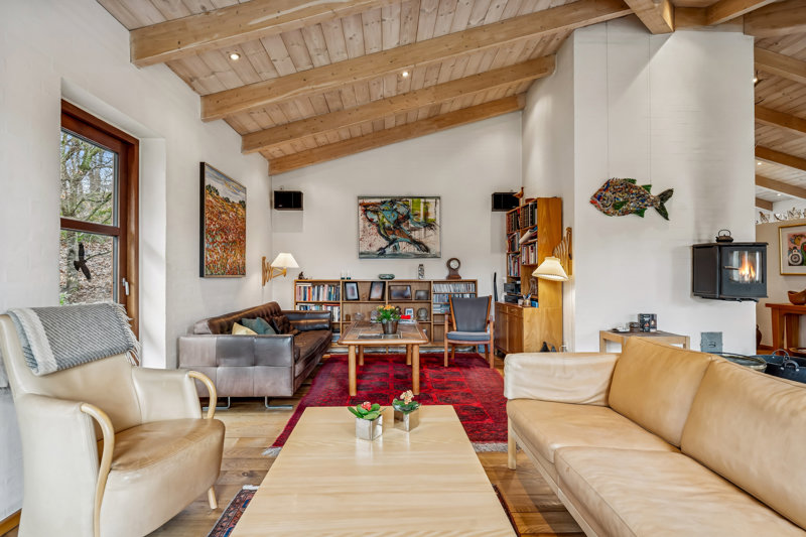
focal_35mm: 18
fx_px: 403
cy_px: 268
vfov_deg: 67.4
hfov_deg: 90.0
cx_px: 403
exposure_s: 1/4
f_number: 8
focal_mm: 18
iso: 200
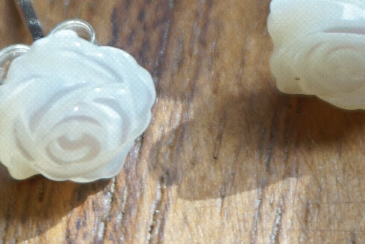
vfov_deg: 4.9
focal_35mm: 280
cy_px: 22
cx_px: 225
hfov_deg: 7.4
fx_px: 2840
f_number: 5
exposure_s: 1/60
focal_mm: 34
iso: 160
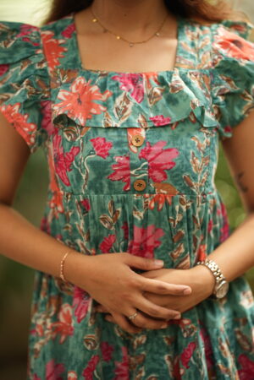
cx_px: 127
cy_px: 190
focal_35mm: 85
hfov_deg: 16.1
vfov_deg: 23.9
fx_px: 900
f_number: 1.4
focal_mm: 85
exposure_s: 1/250
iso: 200
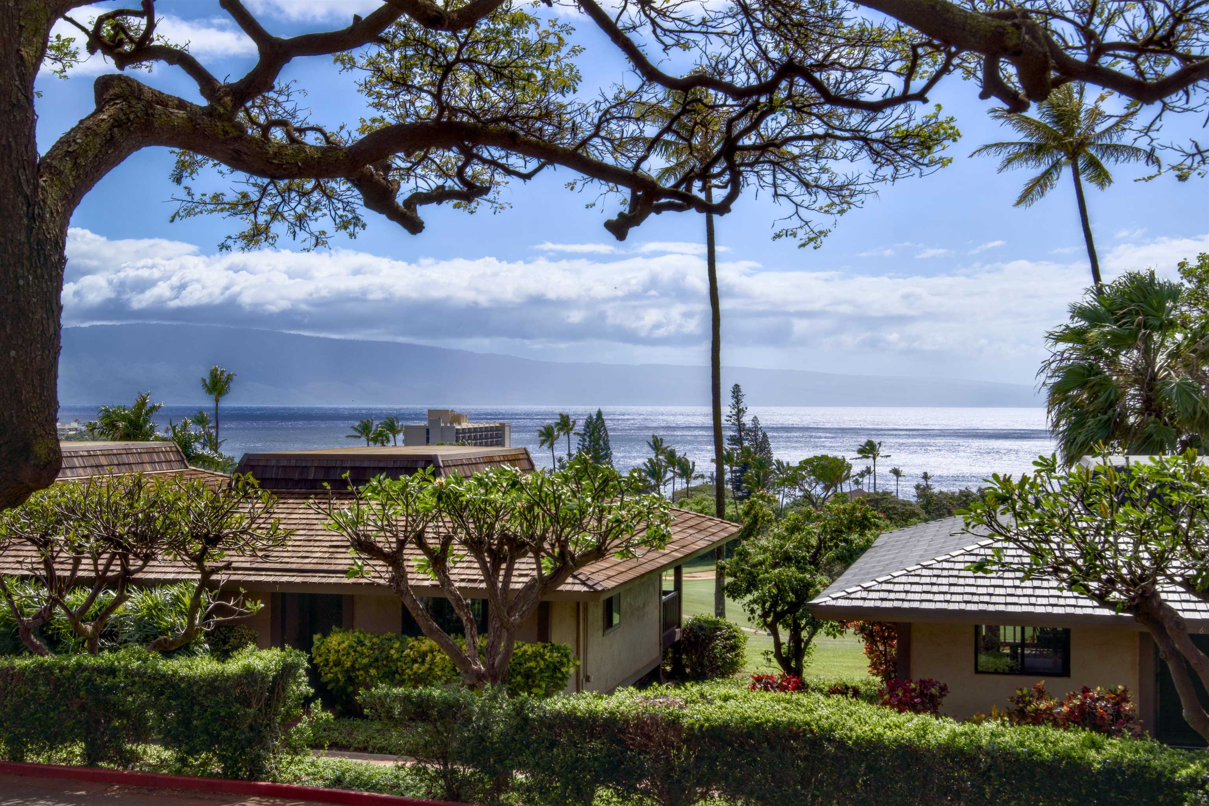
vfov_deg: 26.0
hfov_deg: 38.2
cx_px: 604
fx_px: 1746
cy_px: 403
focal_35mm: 52
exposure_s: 1/500
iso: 100
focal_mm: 35
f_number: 8
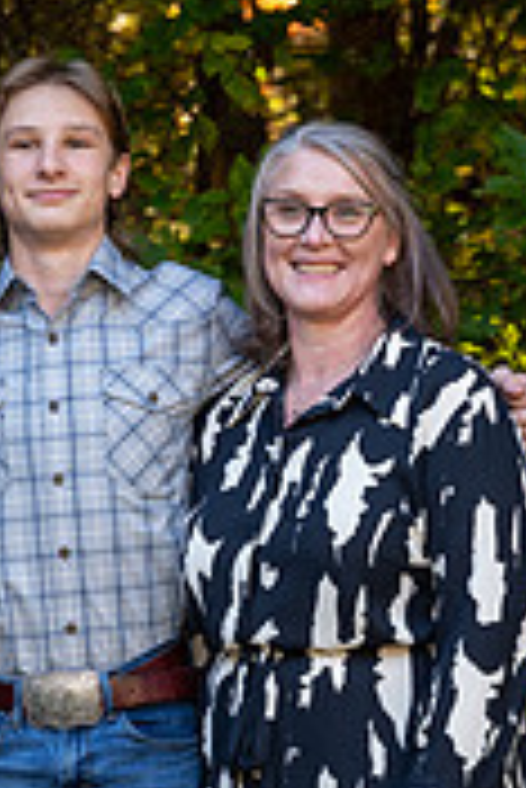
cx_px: 74
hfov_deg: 7.8
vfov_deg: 11.5
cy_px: 720
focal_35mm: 177
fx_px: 3871
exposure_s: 1/200
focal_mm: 69
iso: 1000
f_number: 4.5
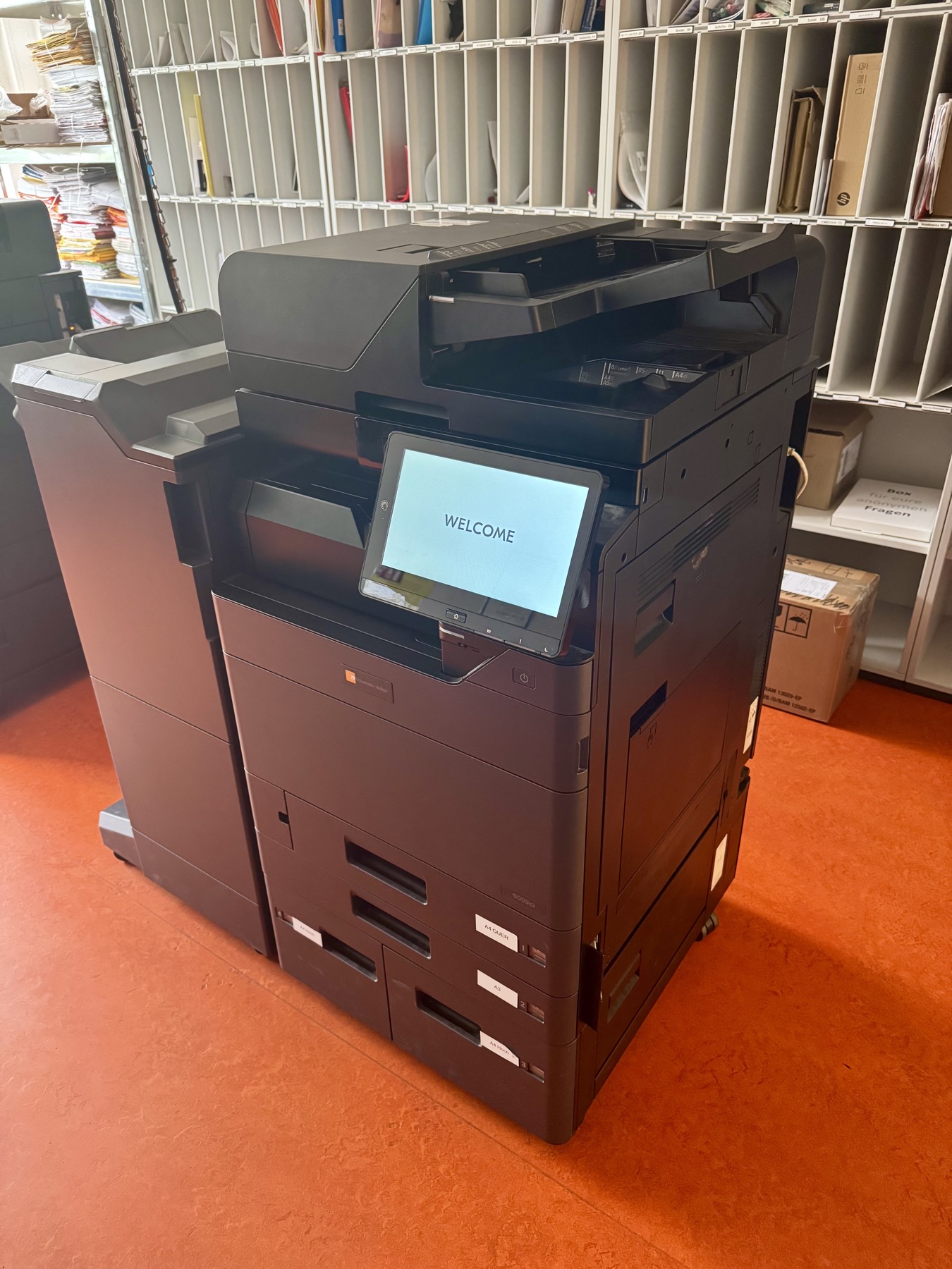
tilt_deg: -29.5
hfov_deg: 56.8
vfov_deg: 71.6
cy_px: 634
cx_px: 476
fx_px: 880
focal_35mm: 24
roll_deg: +2.1
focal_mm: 6.76
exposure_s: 1/53
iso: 800
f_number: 1.78
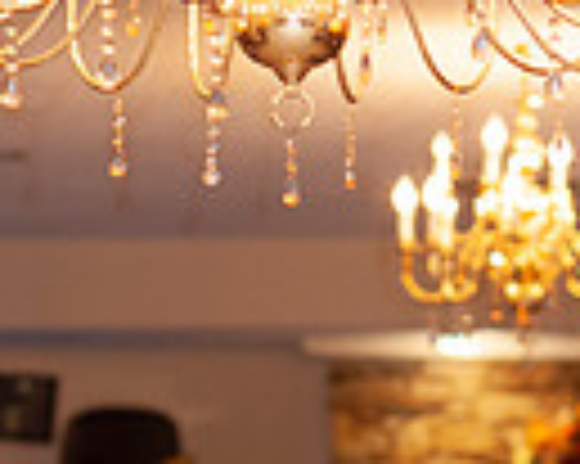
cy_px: 865
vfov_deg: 5.5
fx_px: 4768
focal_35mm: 278
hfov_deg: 6.9
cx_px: 524
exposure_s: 1/160
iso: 1600
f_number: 2.8
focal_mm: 85
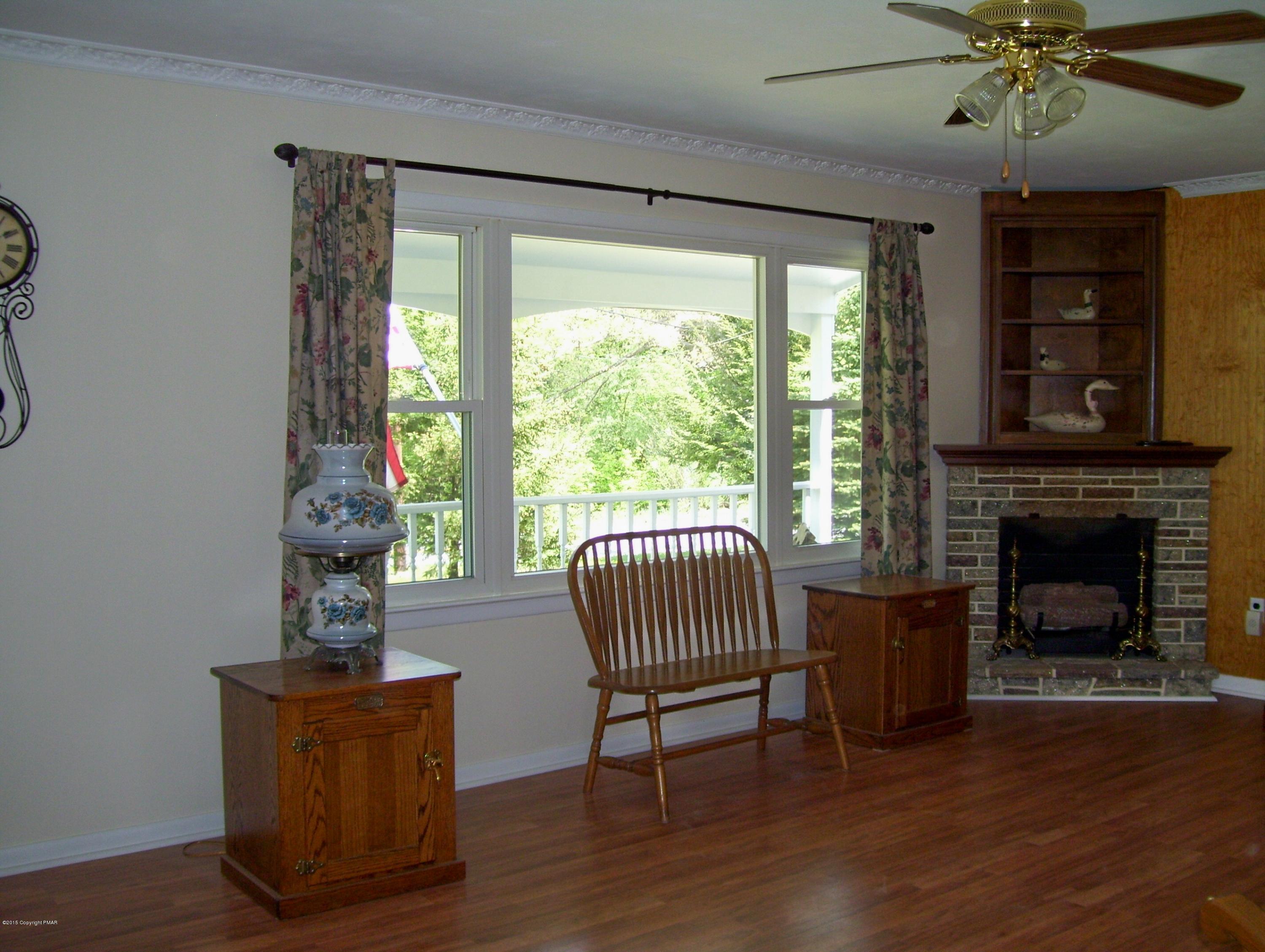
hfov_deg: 51.3
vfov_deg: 39.7
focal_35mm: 36
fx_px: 1317
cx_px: 632
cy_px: 476
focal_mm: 6
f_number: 2.7
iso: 80
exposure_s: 1/50
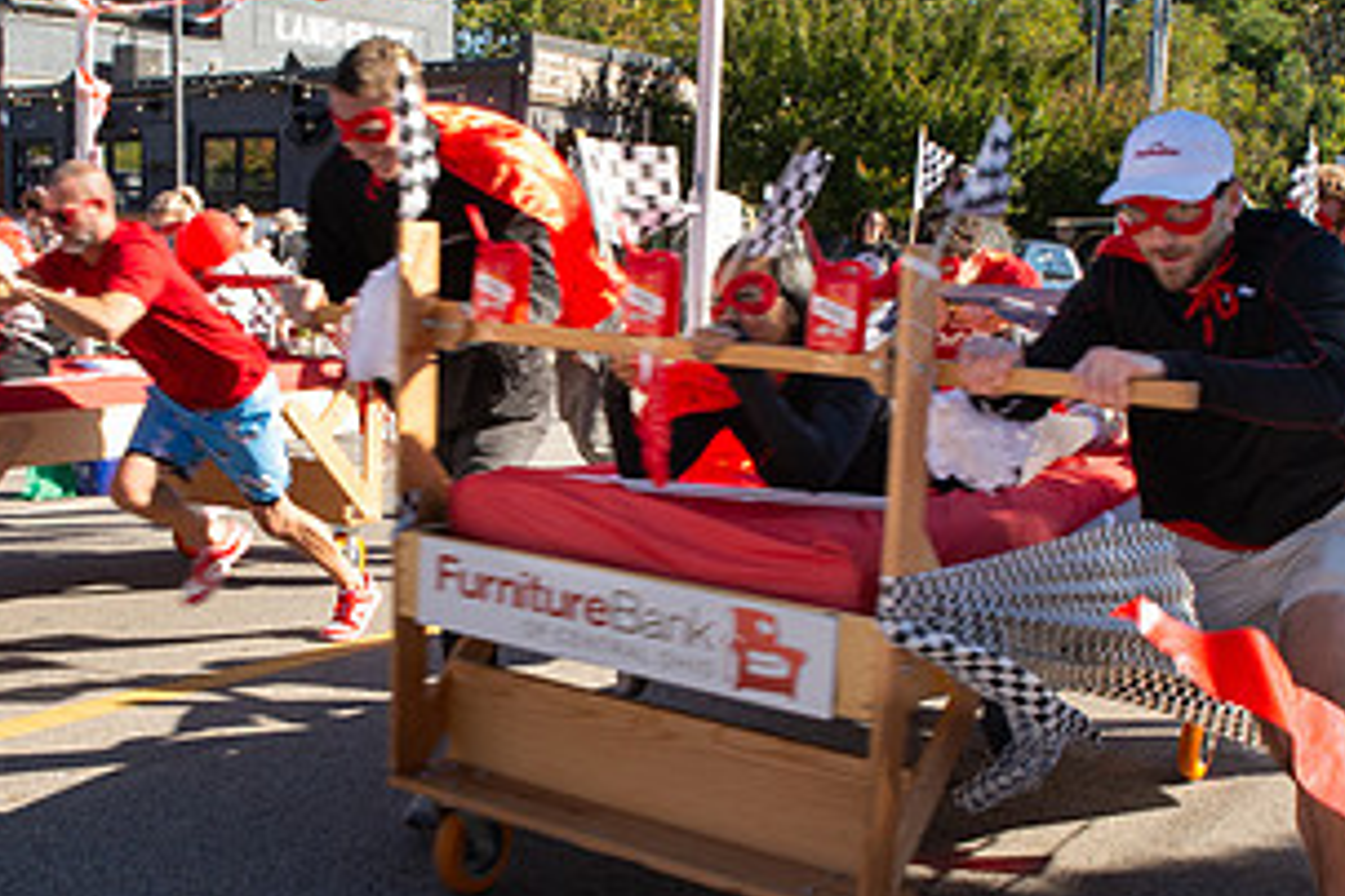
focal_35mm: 46
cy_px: 552
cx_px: 573
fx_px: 1718
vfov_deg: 29.1
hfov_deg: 42.6
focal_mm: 24
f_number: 18
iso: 800
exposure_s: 1/125
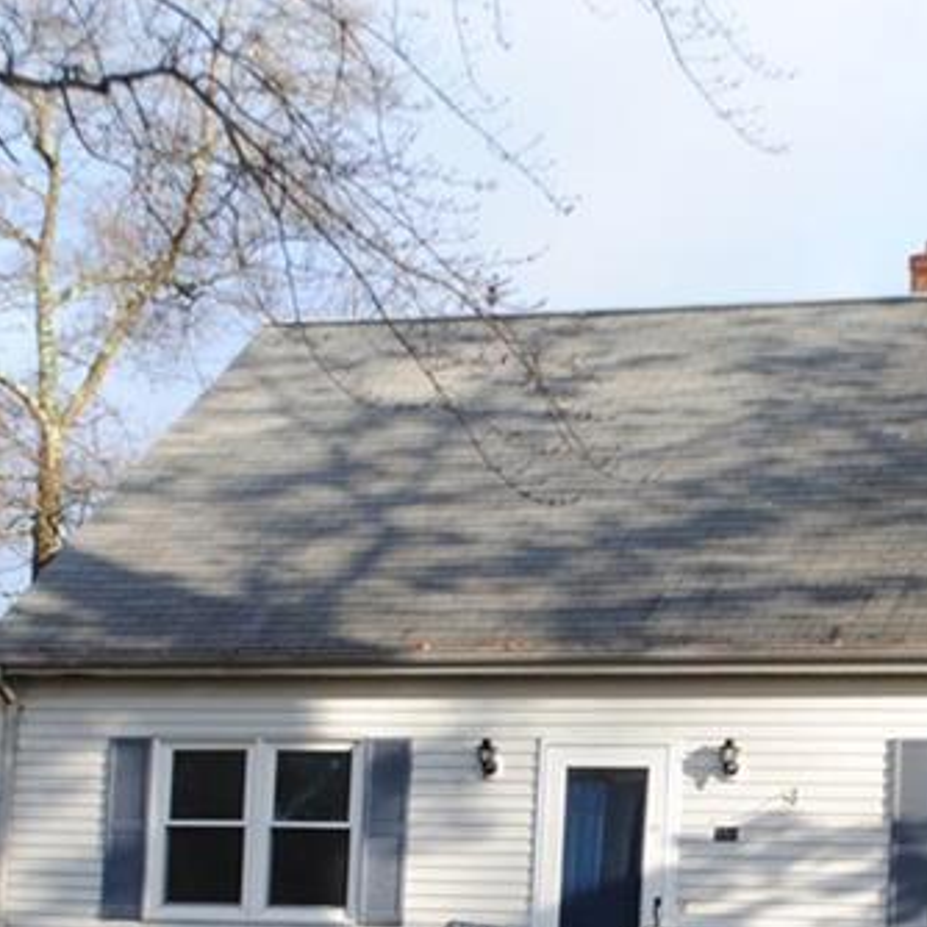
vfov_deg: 18.2
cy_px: 837
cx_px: 705
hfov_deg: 18.4
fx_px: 2848
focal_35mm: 94
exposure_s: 1/125
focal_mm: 24
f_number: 5.6
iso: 100
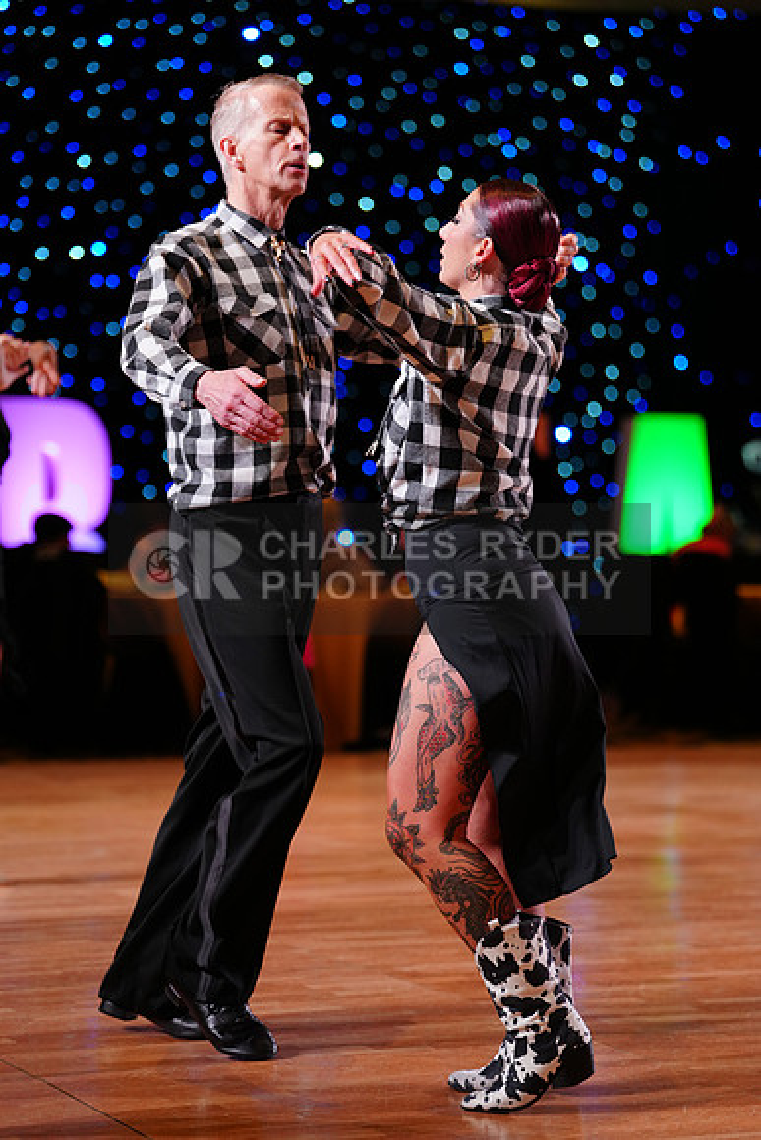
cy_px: 570
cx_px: 380
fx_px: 3105
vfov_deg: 20.8
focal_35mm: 98
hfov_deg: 14.0
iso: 1250
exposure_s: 1/400
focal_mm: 98
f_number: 2.8
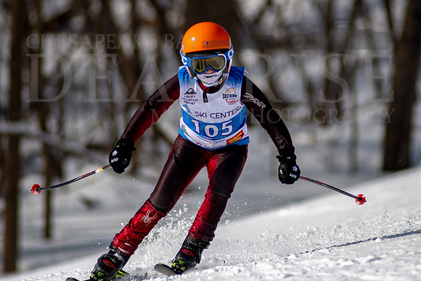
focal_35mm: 590
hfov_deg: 3.5
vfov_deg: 2.3
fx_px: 6906
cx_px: 276
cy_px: 97
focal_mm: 300
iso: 100
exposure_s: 1/6400
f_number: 2.8
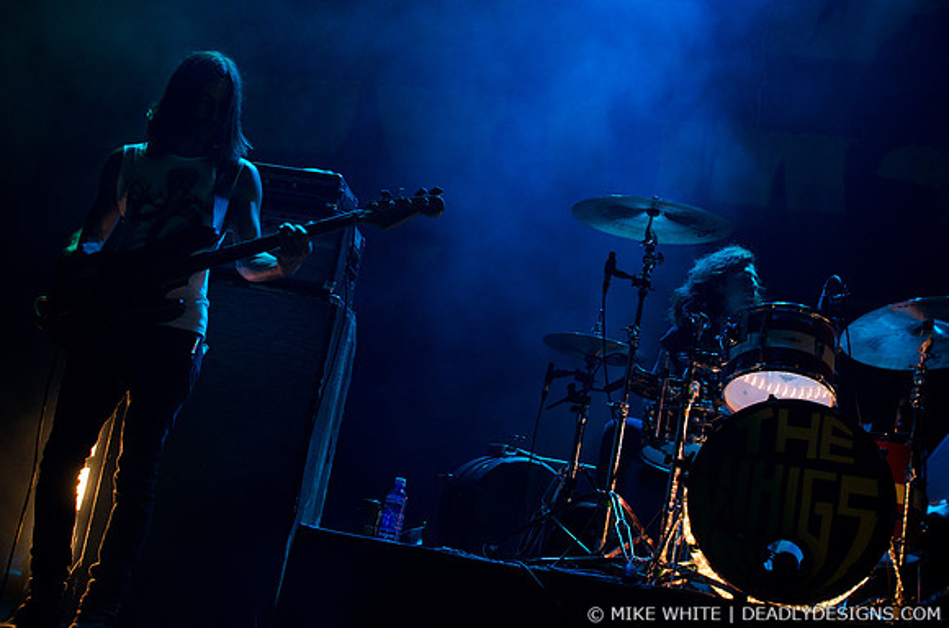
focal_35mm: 45
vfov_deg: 29.7
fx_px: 1184
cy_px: 314
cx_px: 474
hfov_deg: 43.7
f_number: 3.2
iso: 1000
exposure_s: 1/100
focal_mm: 30
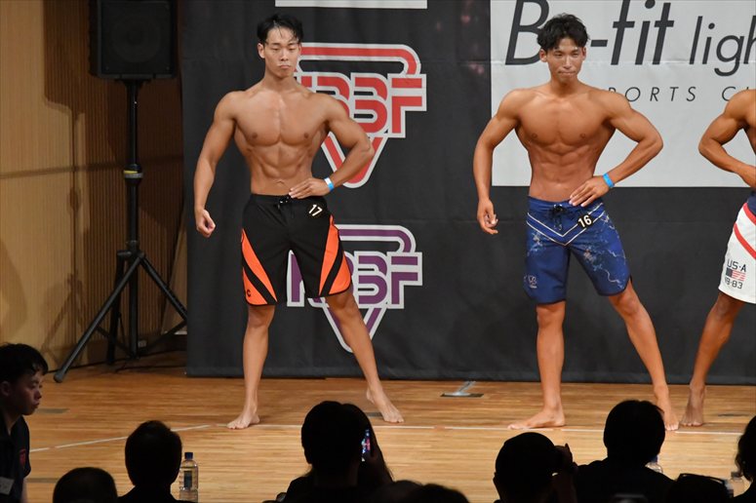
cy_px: 252
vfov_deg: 5.4
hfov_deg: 8.1
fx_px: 5352
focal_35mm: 255
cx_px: 378
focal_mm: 170
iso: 8000
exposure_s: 1/400
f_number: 5.6
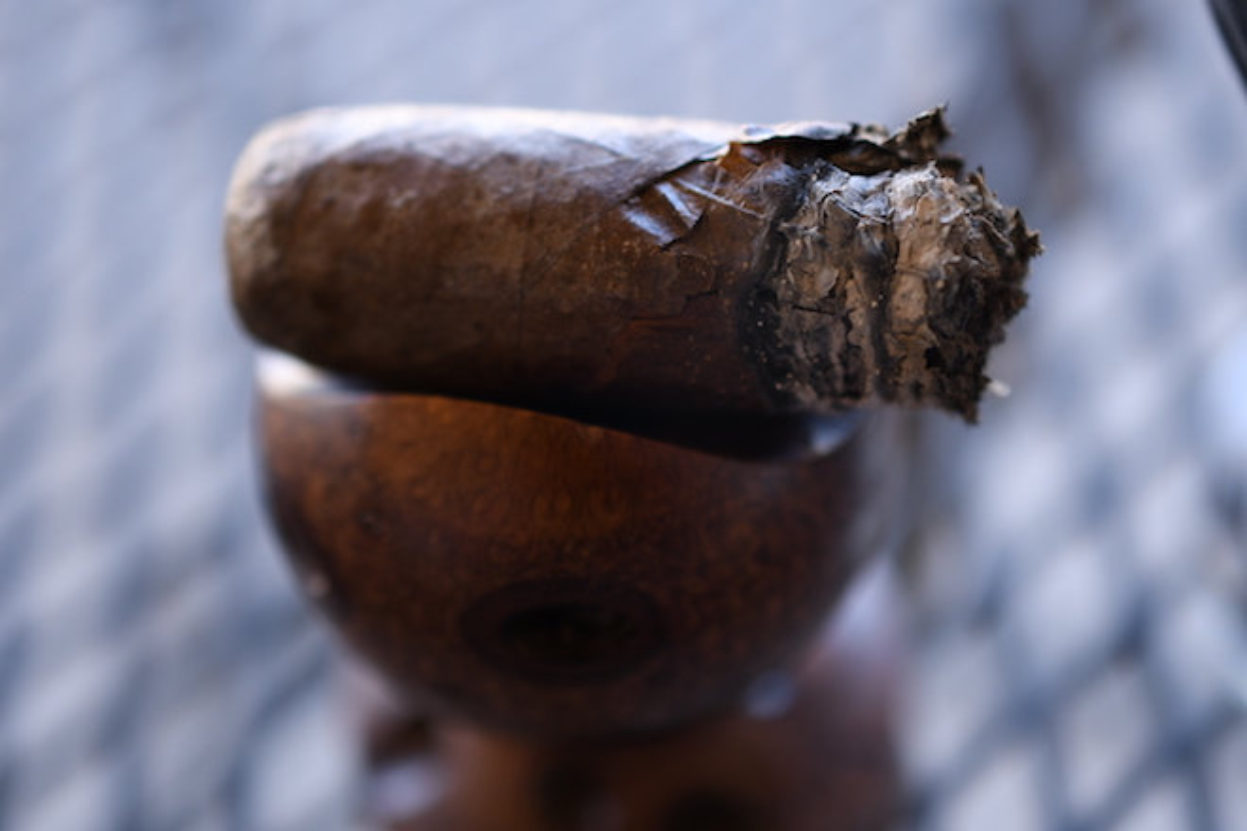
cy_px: 416
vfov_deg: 22.6
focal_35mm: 60
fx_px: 2078
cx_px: 624
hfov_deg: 33.4
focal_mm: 40
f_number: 3.2
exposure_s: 1/125
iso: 250
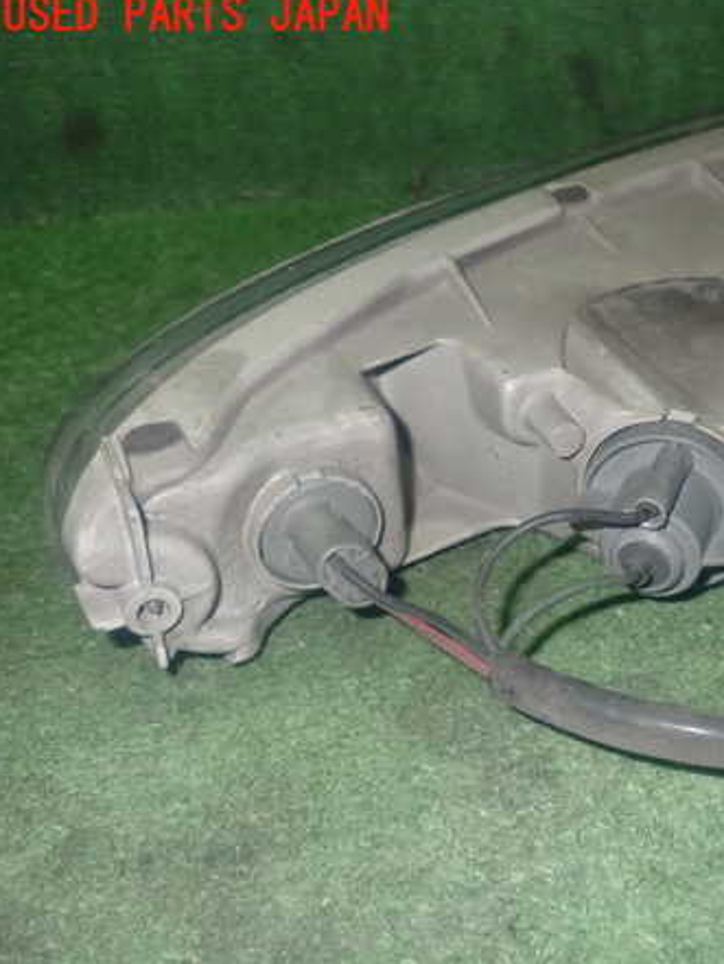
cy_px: 481
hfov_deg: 28.6
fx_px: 1366
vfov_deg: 38.9
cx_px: 647
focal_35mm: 49
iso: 800
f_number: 7.1
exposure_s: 1/40
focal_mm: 6.37
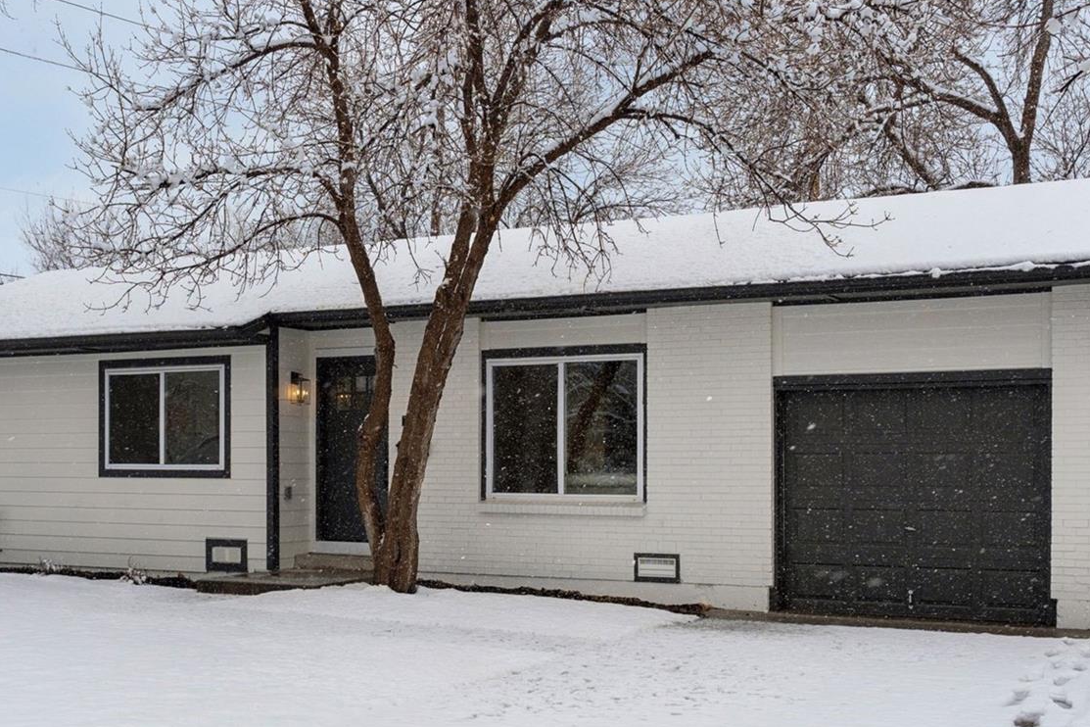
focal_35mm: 46
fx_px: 1393
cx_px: 469
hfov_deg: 42.6
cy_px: 461
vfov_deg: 29.1
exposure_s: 1/800
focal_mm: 32
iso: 400
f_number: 9
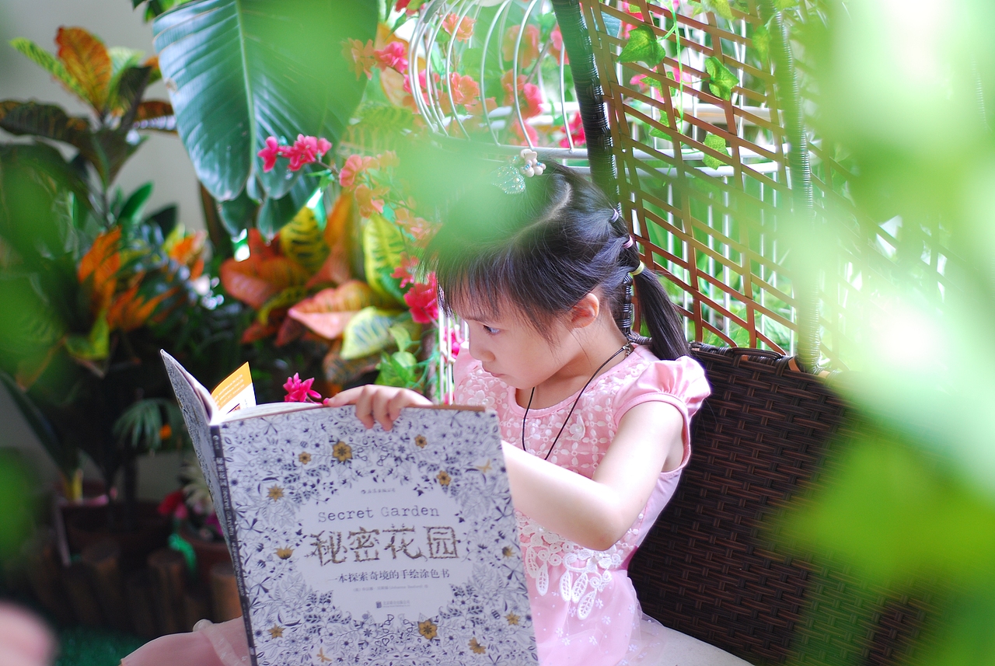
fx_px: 2075
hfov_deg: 27.0
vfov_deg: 18.2
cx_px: 498
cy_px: 333
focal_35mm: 75
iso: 200
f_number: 2.2
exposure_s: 1/60
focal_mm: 50
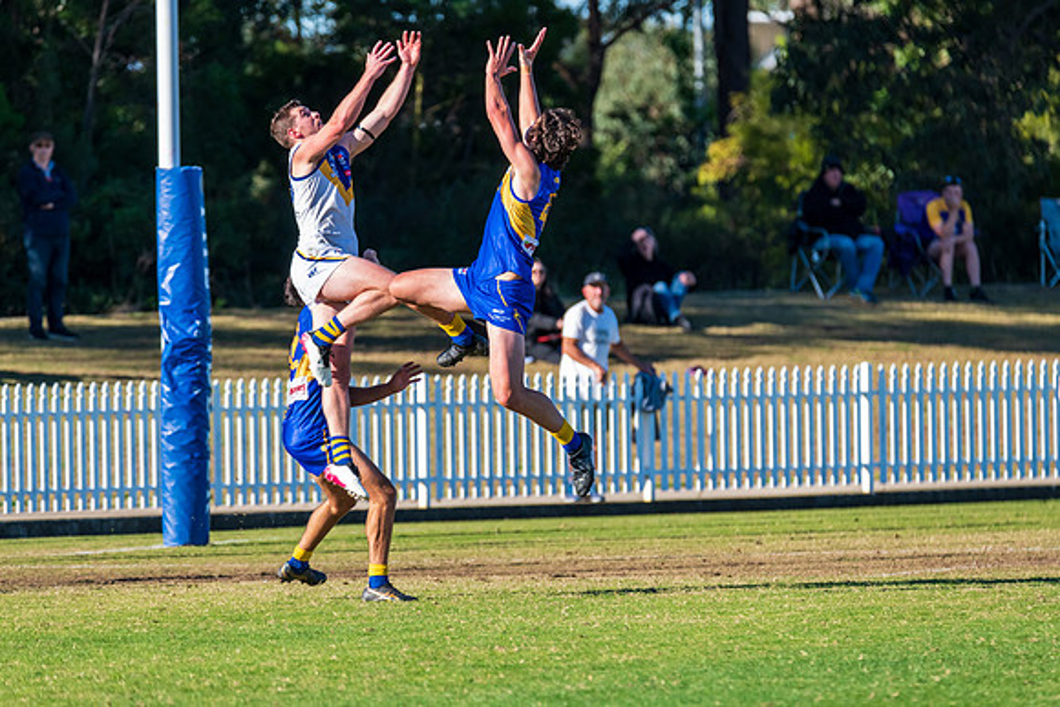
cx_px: 530
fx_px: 11780
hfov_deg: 5.2
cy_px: 354
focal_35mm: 400
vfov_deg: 3.4
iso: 800
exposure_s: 1/1250
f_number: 8
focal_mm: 400
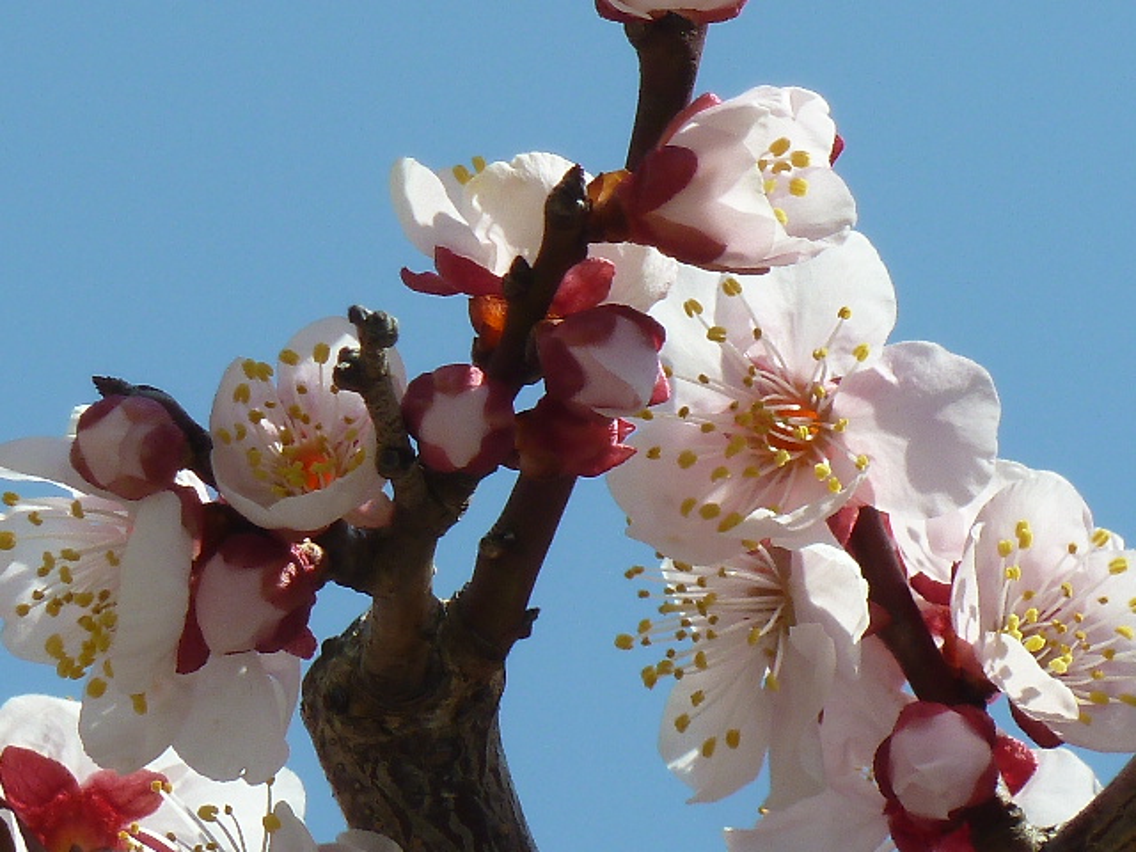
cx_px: 568
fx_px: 25565
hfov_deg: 2.5
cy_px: 426
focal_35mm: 779
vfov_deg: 1.9
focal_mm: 49.2
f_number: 5.6
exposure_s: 1/400
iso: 80
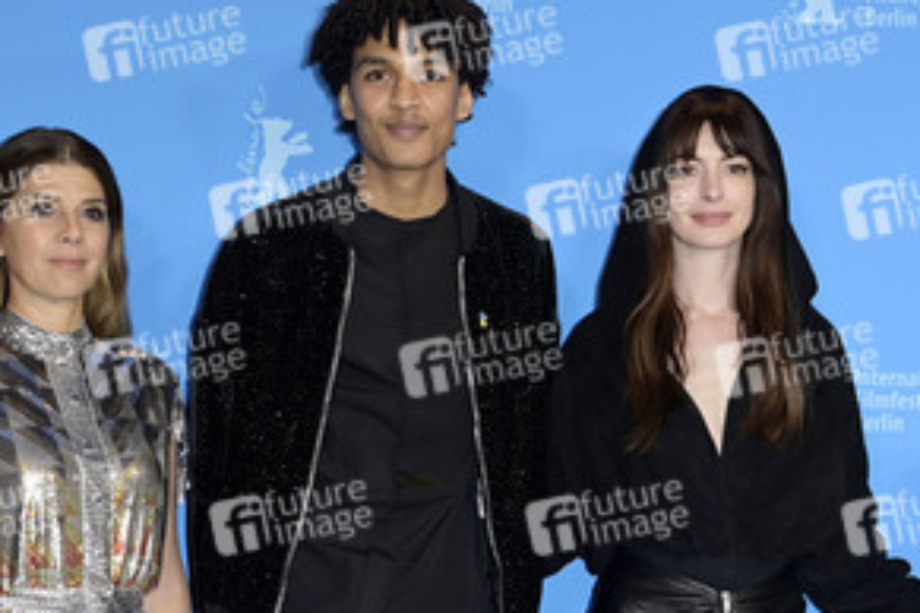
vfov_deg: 14.2
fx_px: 2453
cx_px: 523
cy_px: 439
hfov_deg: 21.2
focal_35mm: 96
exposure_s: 1/250
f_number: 5.6
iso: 1000
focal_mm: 62
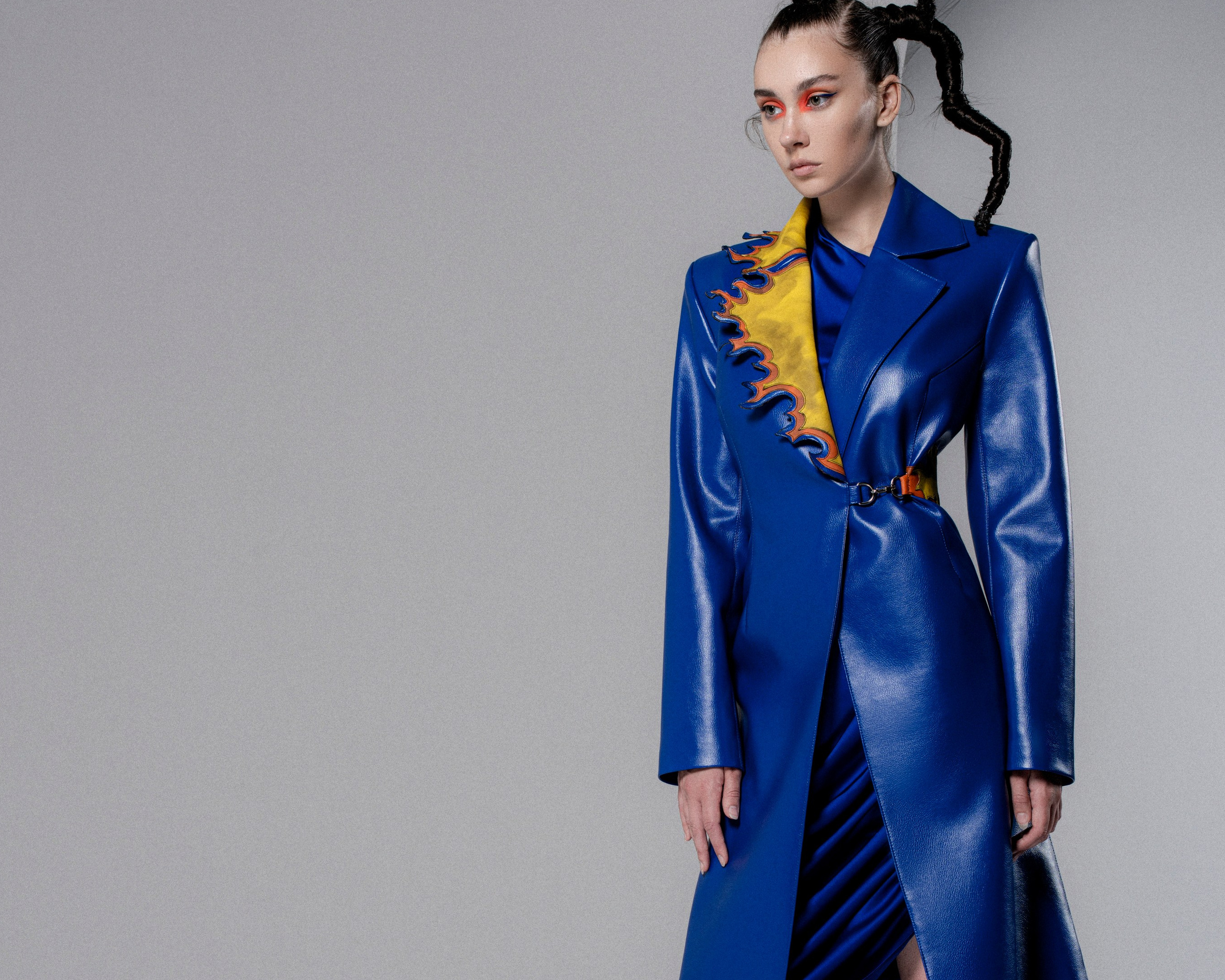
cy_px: 707
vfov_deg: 21.4
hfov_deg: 26.8
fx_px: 2574
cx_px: 608
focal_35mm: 71
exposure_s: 1/200
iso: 100
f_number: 7.1
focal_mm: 50
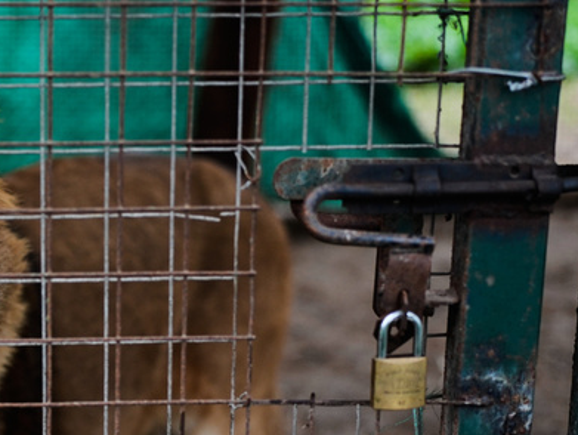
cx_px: 27
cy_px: 280
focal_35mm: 88
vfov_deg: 16.8
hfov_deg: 21.6
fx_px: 1471
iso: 400
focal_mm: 35
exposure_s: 1/1600
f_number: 1.4
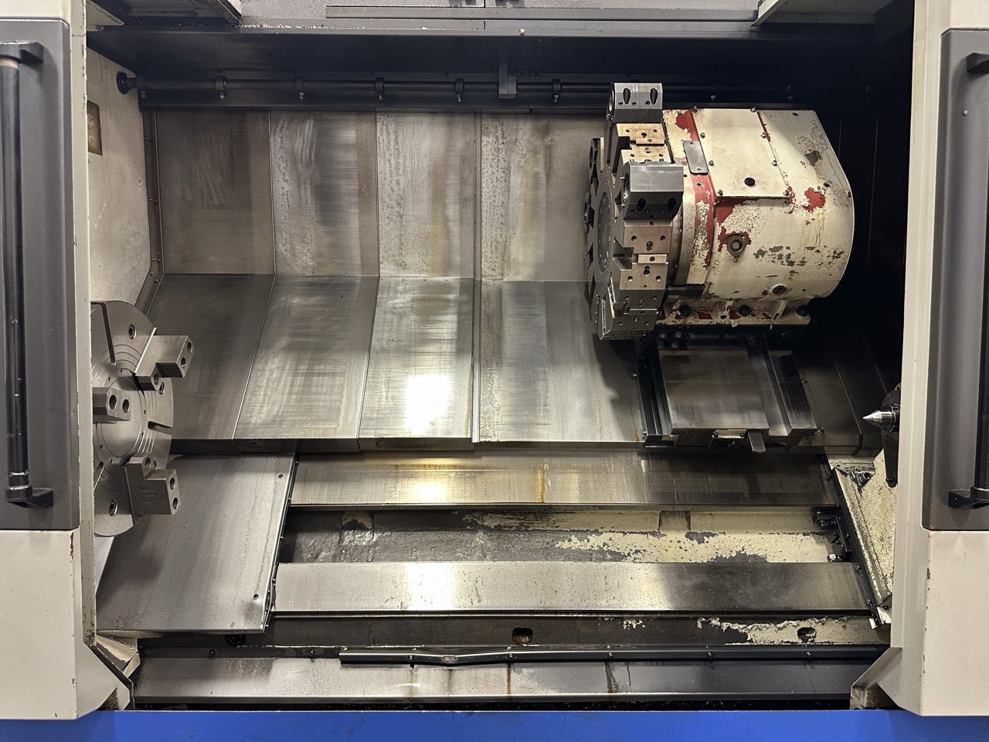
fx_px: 686
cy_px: 371
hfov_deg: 71.6
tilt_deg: -8.0
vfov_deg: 56.8
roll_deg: -0.5
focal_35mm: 24
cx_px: 494
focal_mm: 6.86
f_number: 1.78
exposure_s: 1/60
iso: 320
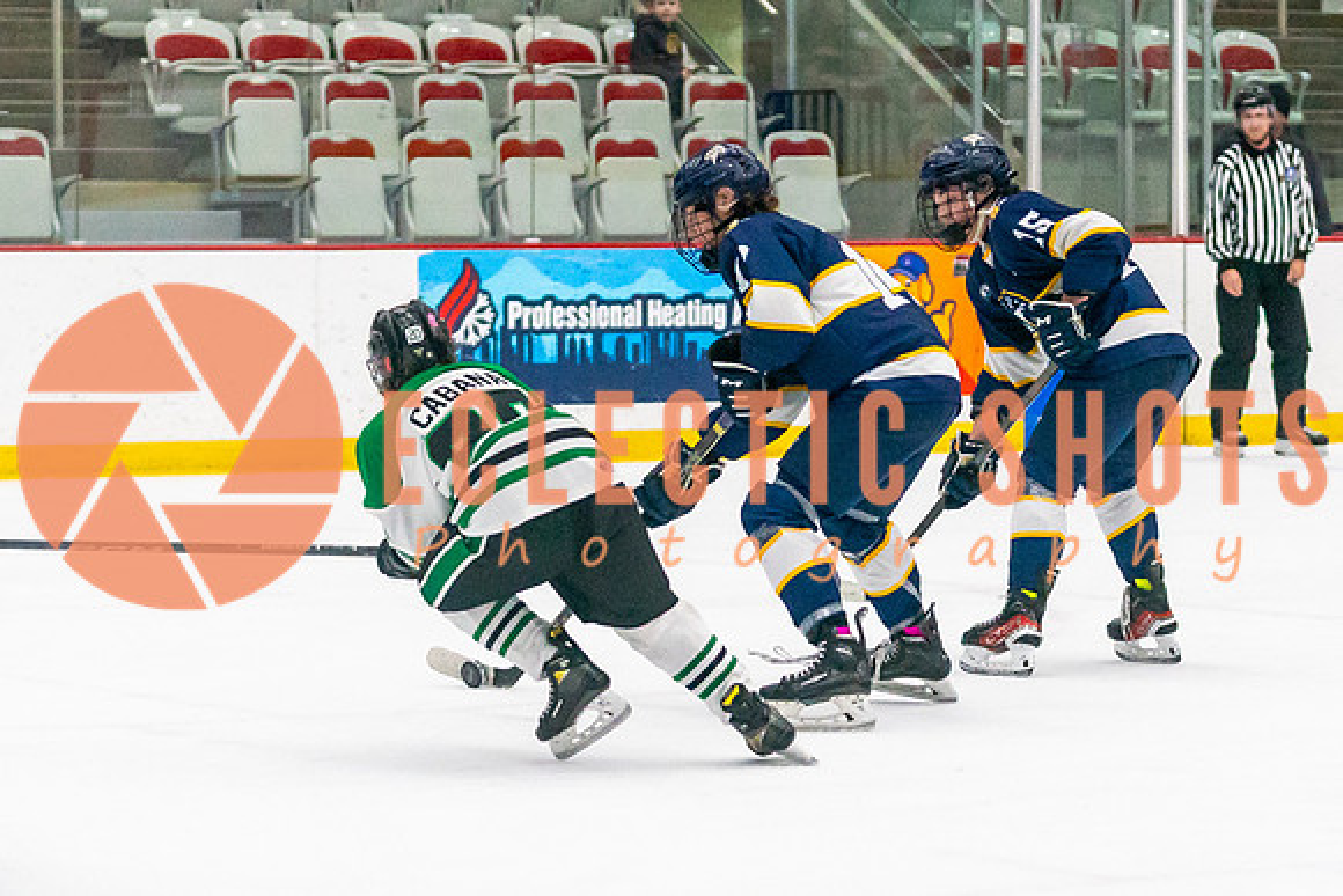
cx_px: 683
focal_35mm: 169
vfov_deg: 8.1
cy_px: 528
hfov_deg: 12.2
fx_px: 6301
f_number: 2.8
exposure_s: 1/1600
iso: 4000
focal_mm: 70
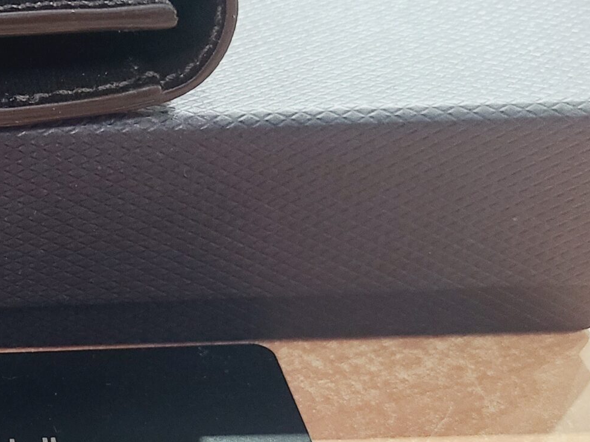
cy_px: 289
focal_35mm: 68
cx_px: -103
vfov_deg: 21.5
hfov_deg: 25.8
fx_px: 1159
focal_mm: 5.4
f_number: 1.8
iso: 500
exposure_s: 1/50
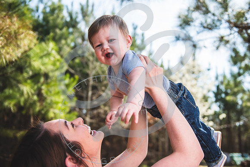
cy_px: 84
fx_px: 250
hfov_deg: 53.1
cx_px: 125
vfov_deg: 36.9
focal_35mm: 36
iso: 100
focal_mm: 36
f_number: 2.8
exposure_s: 1/1000
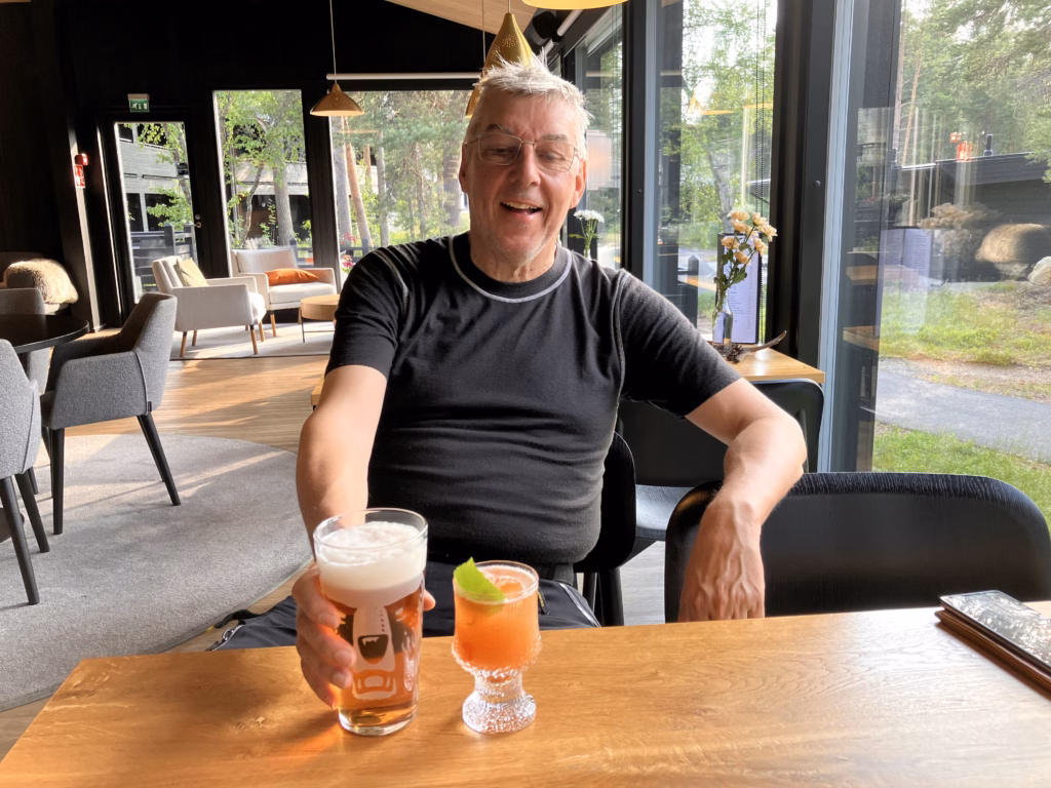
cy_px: 394
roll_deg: +1.6
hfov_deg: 63.4
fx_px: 850
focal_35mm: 28
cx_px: 526
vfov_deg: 49.7
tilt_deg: -12.2
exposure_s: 1/100
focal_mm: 3.99
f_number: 1.8
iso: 80
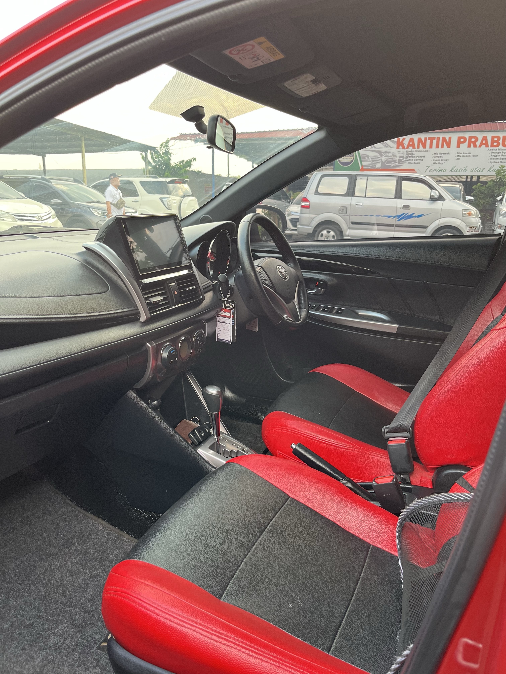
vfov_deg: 67.3
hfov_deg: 53.1
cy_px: 337
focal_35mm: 26
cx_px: 253
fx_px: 507
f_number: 1.6
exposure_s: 1/60
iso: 160
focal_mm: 5.1
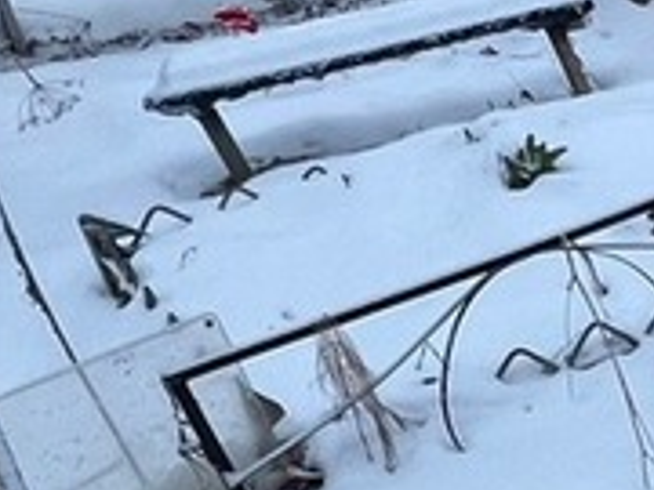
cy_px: 475
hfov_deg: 20.2
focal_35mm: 74
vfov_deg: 19.4
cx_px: 1123
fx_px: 1398
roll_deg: +0.8
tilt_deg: -30.3
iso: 125
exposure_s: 1/99
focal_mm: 1.57
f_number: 1.8
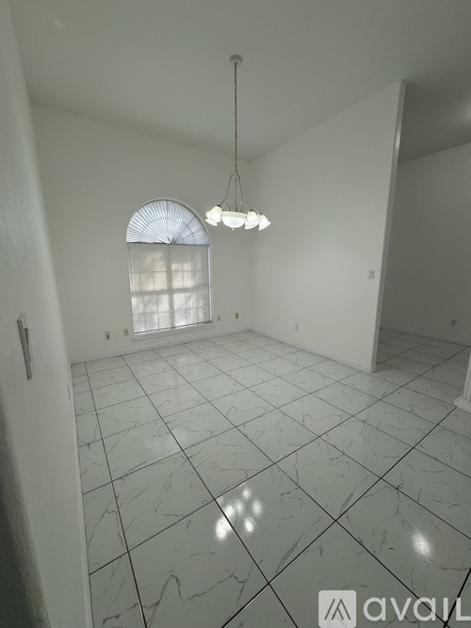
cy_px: 314
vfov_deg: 102.1
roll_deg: +0.9
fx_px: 254
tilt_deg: -12.6
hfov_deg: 85.7
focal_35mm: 14
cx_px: 236
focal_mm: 2.22
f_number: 2.2
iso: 40
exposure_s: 1/120
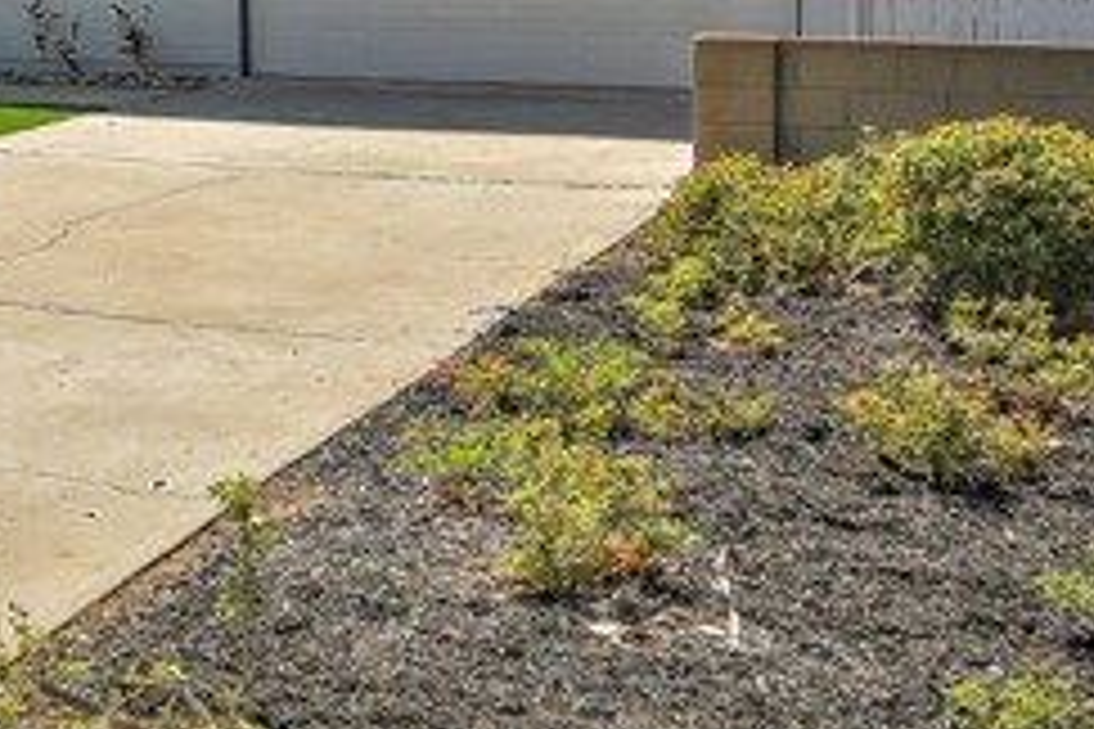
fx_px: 1762
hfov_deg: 29.8
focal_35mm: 58
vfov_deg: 22.2
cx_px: -198
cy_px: -52
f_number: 5.3
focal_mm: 15
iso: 100
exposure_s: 1/200
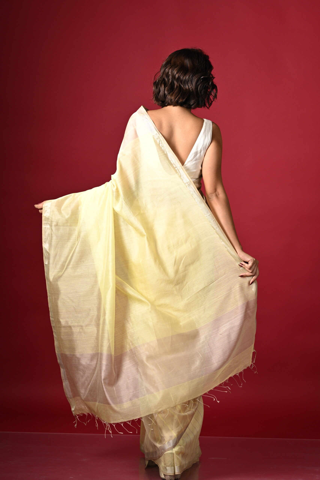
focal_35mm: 95
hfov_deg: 14.4
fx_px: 1266
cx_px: 160
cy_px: 240
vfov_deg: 21.5
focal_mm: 95
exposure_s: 1/200
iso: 400
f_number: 7.1
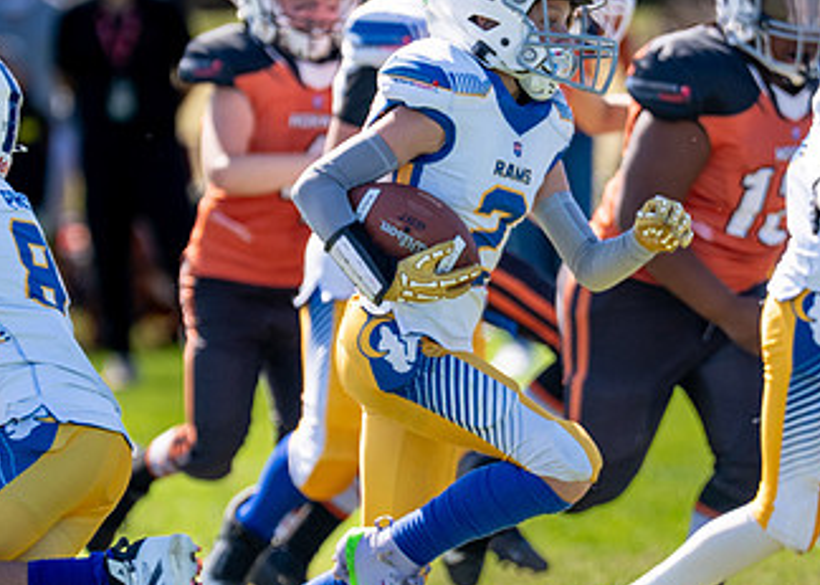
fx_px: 15012
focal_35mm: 645
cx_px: 378
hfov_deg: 3.1
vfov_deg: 2.2
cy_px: 381
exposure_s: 1/2000
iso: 100
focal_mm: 200
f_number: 2.8
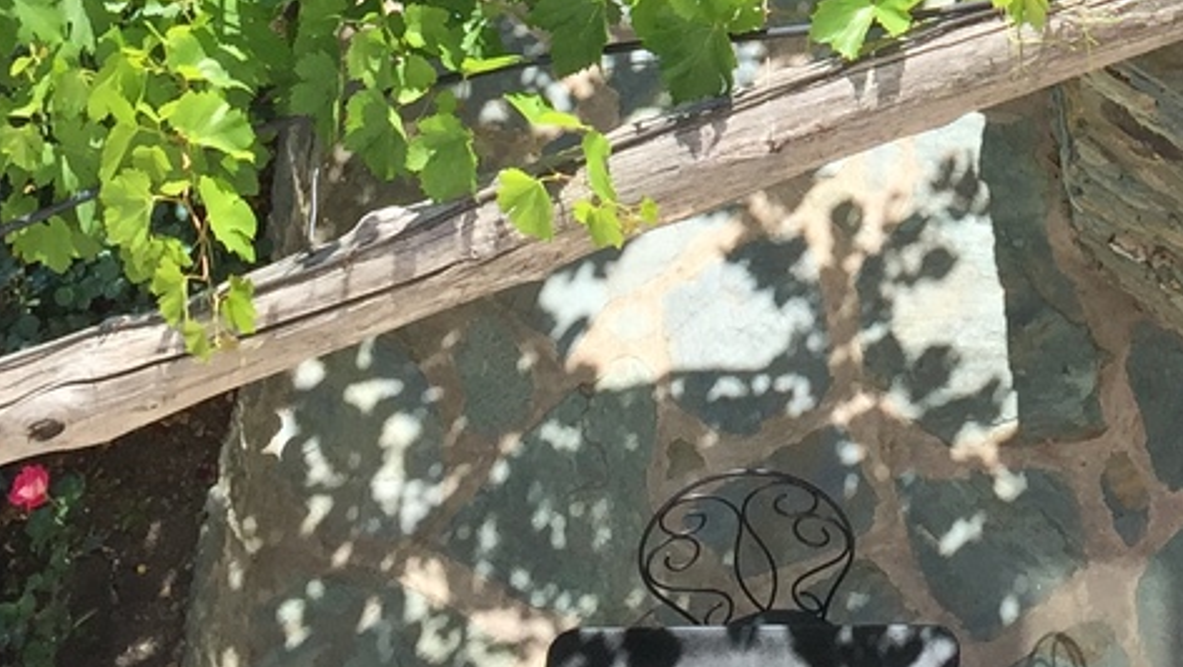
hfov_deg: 19.2
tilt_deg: -45.2
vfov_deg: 10.6
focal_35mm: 107
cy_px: -549
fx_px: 3358
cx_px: 1283
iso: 32
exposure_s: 1/1068
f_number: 2.2
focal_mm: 4.15
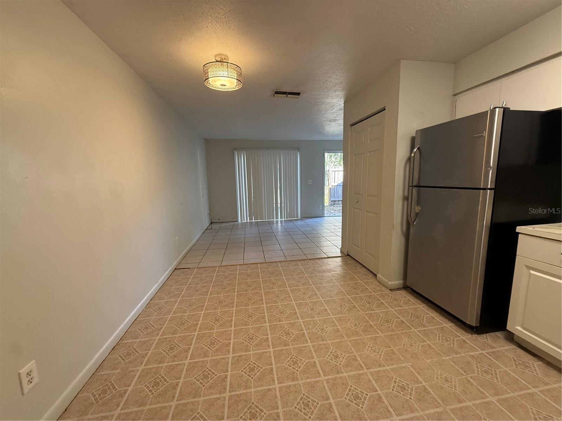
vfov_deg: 85.7
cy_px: 210
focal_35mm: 14
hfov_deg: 102.1
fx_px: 227
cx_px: 281
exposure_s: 1/120
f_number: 2.2
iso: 400
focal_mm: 2.22
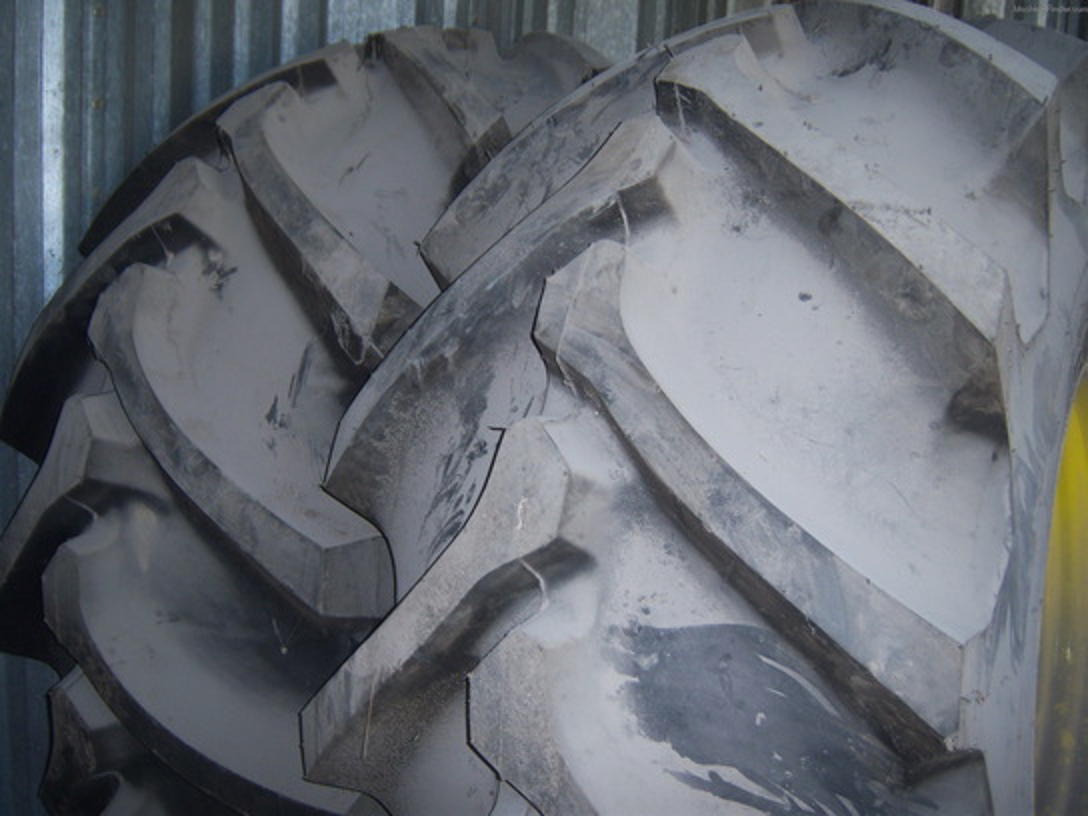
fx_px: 1131
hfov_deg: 51.4
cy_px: 408
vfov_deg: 39.7
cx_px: 544
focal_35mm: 36
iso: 80
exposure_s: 1/60
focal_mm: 7.5
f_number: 2.8
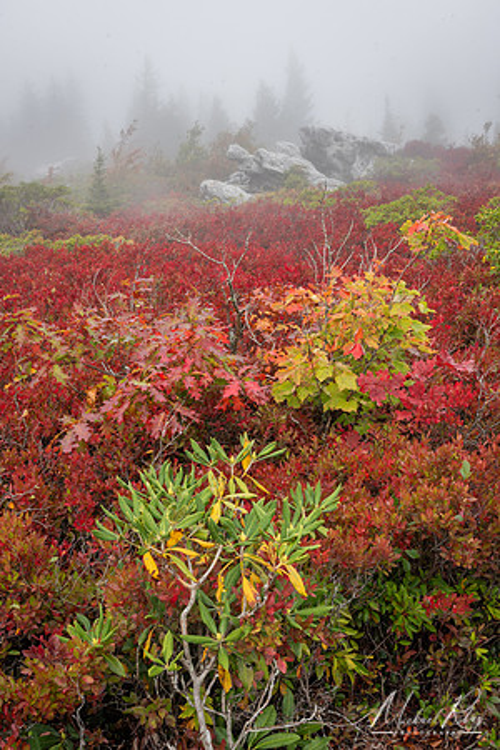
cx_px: 250
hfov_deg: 33.4
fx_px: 833
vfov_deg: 48.5
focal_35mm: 40
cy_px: 375
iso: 100
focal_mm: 40
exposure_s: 1/50
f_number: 13
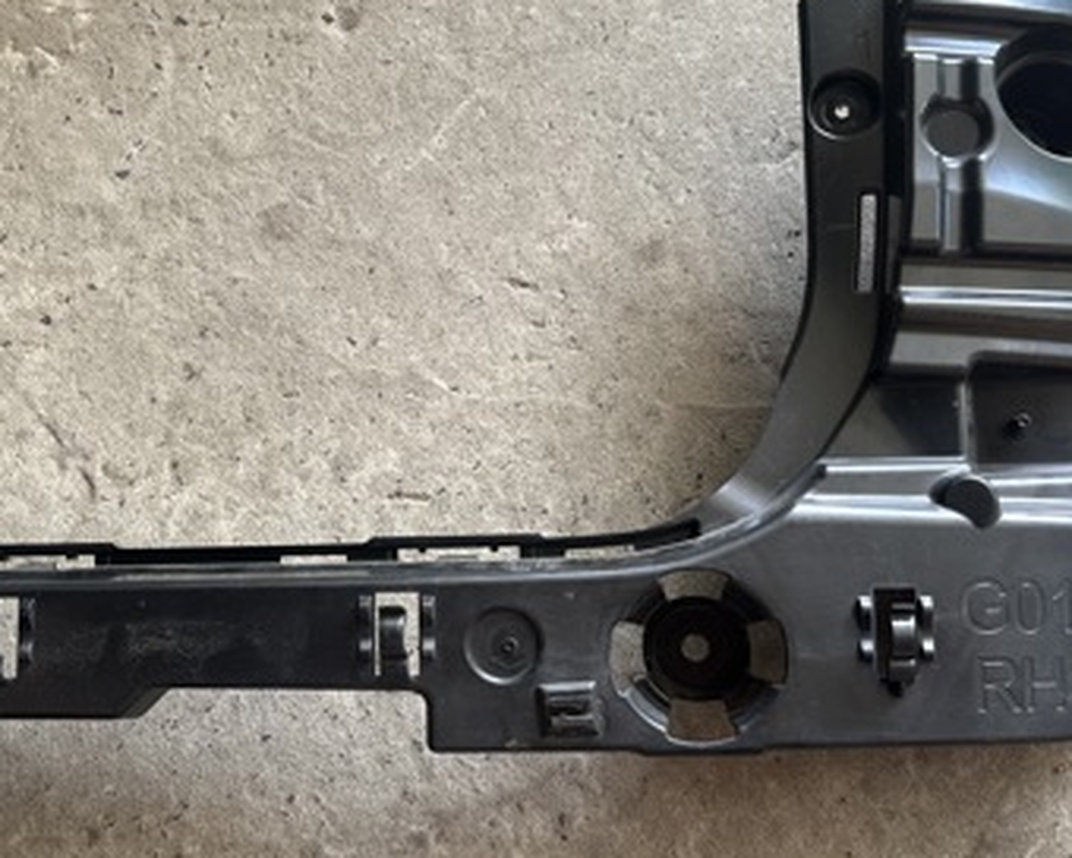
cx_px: 347
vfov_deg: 34.1
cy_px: 418
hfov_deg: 41.4
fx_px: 1396
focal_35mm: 44
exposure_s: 1/121
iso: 80
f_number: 1.78
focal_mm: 6.86
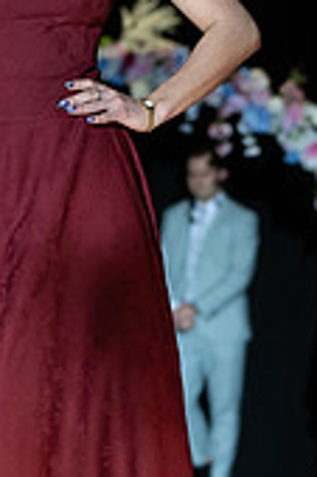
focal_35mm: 350
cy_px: 164
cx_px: -65
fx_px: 4632
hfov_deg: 3.9
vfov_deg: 5.9
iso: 800
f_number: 3.5
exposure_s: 1/640
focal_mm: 81
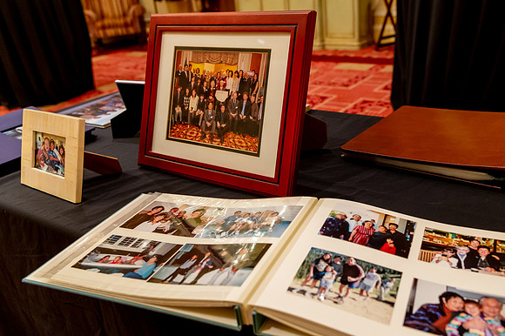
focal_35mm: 35
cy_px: 153
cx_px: 287
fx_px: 492
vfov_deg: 37.7
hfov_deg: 54.1
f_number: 4
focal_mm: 30
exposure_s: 1/125
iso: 4000
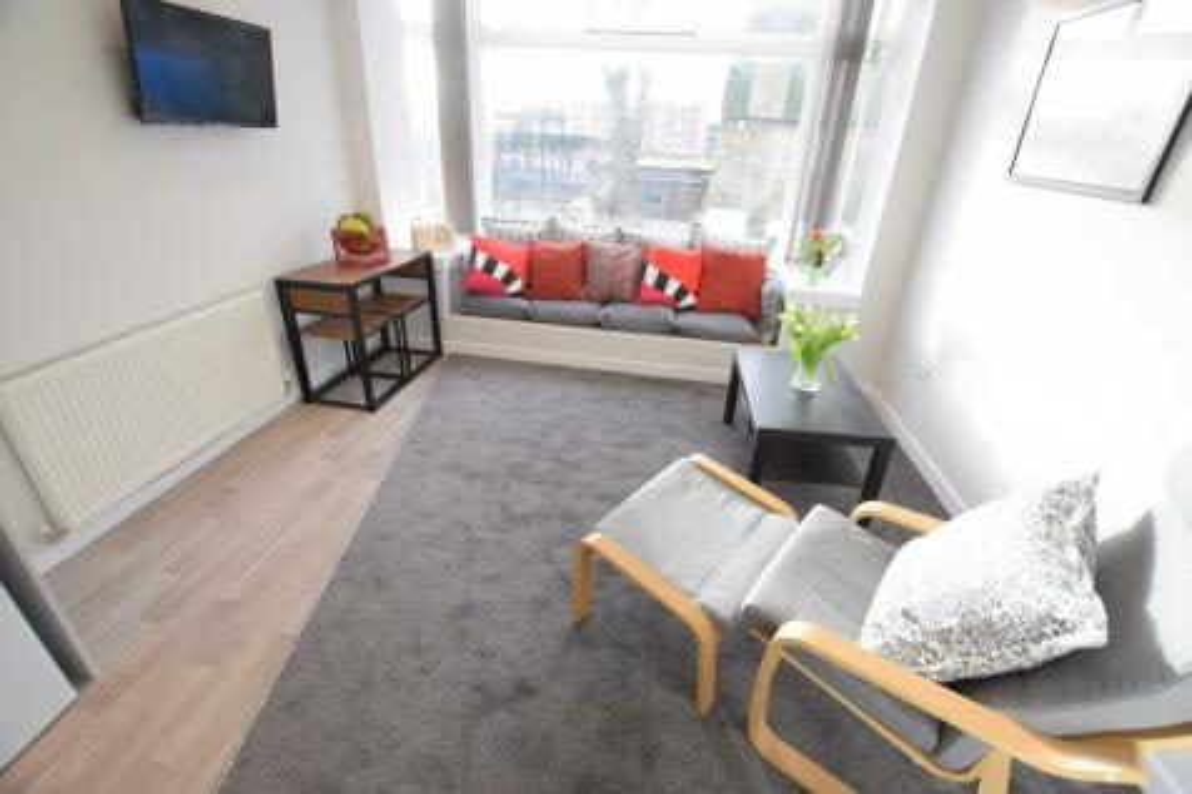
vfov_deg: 50.4
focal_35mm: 26
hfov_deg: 70.5
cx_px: 596
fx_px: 844
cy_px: 397
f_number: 4.5
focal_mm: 17
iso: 400
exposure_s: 1/80
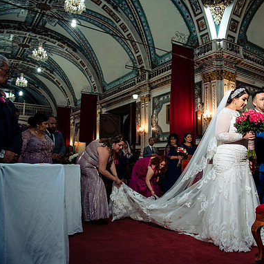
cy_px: 132
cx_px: 170
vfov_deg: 52.5
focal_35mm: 31
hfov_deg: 51.8
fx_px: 267
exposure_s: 1/160
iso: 1600
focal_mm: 24
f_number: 5
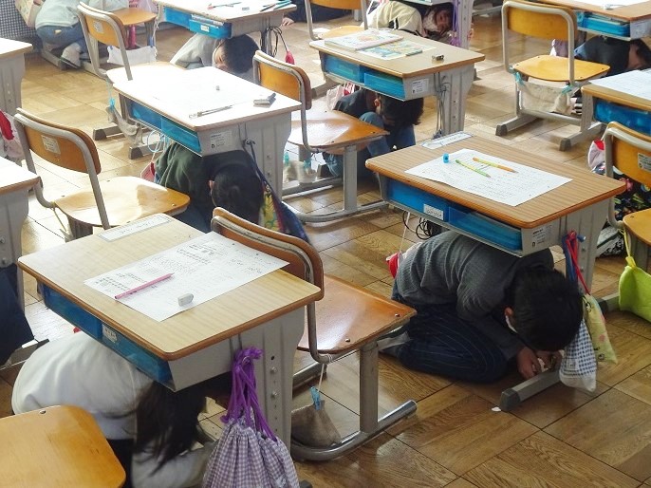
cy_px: 244
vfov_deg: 35.9
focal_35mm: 40
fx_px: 752
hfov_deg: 46.8
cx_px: 326
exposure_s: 1/40
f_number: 4
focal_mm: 6.8
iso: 100
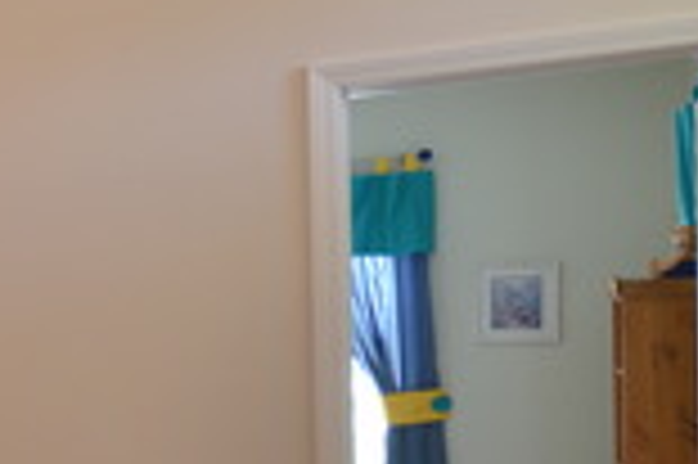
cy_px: 351
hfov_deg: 24.1
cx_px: -396
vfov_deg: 21.7
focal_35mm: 62
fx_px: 1201
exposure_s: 1/80
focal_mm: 10
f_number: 4.5
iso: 400
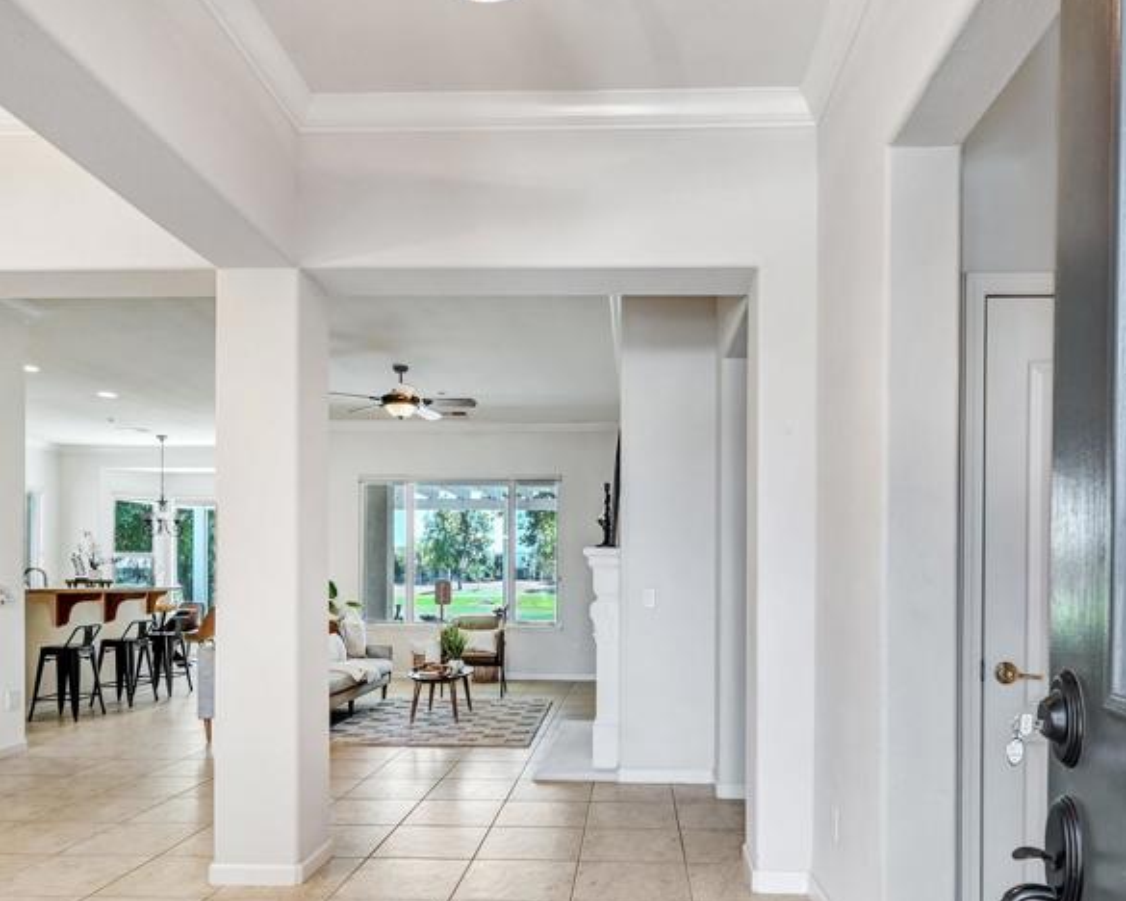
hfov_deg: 72.4
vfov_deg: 59.8
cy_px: 582
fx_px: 766
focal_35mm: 23
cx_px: 614
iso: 250
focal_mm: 14
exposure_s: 1/20
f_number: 7.1
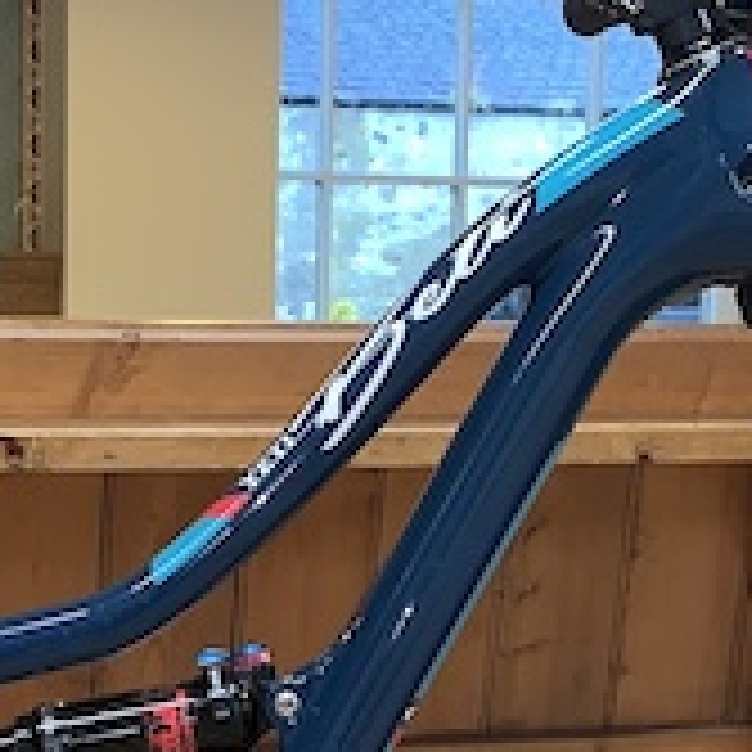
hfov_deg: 15.7
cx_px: 140
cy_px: 842
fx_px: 2704
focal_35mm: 110
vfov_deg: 15.4
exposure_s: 1/25
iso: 32
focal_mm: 4.25
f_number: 1.8
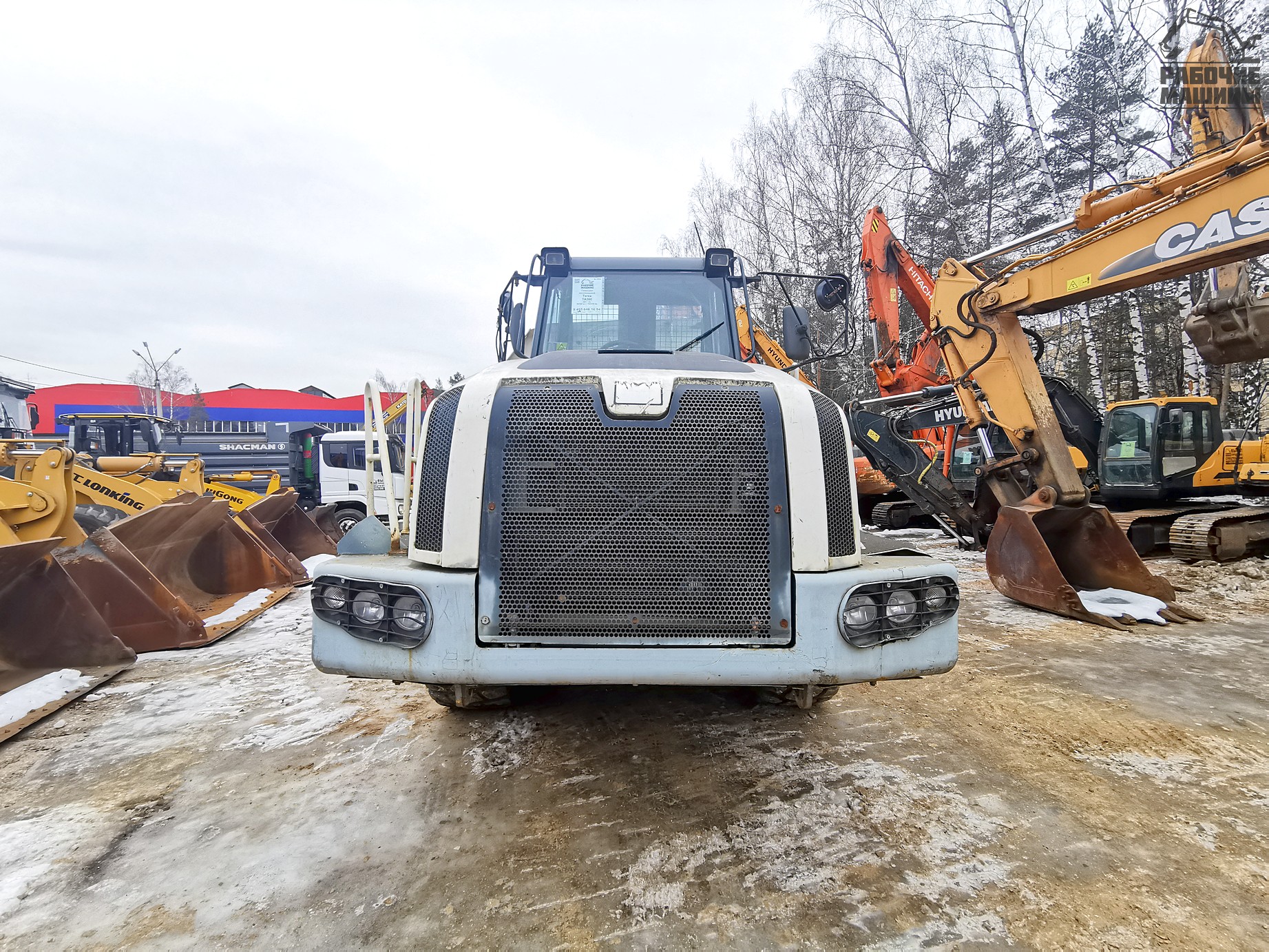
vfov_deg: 78.1
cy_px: 476
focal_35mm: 16
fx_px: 587
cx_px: 634
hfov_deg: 94.5
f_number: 2.2
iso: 125
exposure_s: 1/100
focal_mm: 2.35
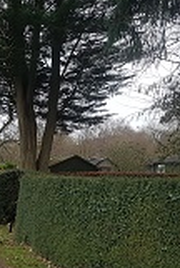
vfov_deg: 29.3
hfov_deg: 18.8
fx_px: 500
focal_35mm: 67
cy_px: 215
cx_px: -62
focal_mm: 4.2
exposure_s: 1/279
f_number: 1.7
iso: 50
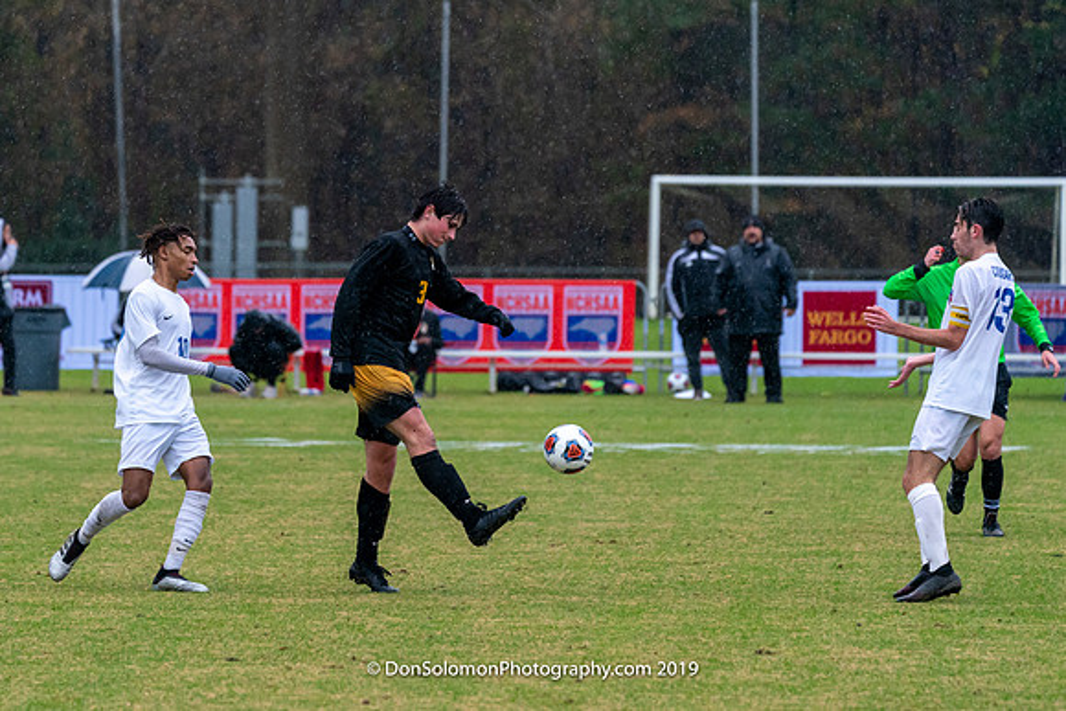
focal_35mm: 290
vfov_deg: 4.7
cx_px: 442
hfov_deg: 7.1
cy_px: 326
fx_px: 8580
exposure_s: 1/1000
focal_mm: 247
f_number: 5.6
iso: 3200
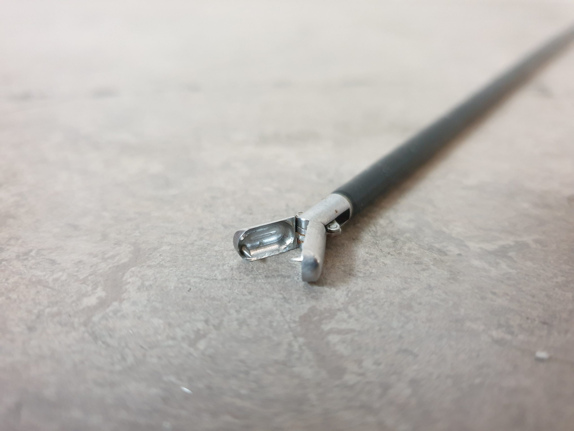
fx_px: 431
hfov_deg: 67.3
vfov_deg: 53.1
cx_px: 287
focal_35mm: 26
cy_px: 216
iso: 400
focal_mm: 4.3
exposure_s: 1/50
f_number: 1.5
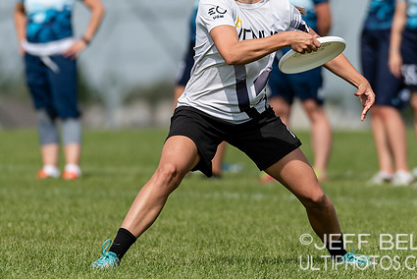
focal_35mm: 1006
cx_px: 213
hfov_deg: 2.0
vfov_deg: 1.4
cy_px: 87
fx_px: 11660
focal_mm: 330
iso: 100
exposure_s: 1/1250
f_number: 4
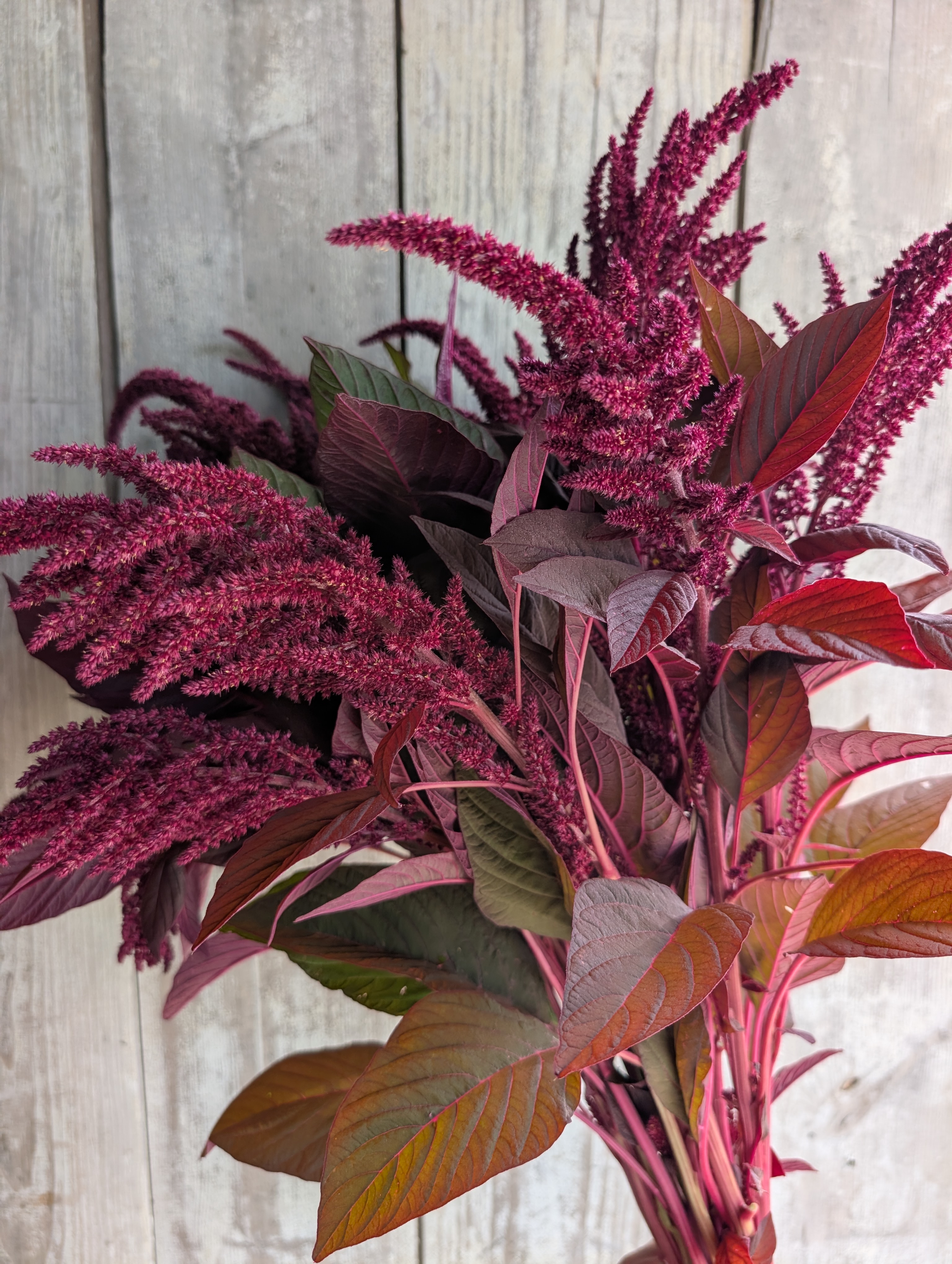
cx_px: 476
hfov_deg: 56.9
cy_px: 632
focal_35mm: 24
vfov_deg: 71.5
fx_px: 878
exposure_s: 1/225
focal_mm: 6.9
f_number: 1.68
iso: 58
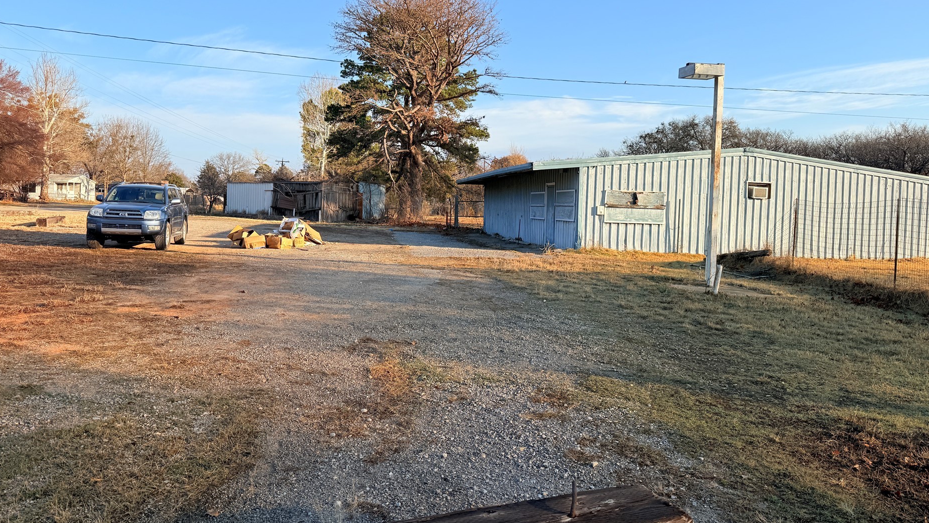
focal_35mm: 27
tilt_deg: -1.6
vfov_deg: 42.8
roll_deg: -1.7
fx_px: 665
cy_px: 223
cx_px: 465
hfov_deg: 69.9
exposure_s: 1/4405
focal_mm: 6.76
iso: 80
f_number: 1.78
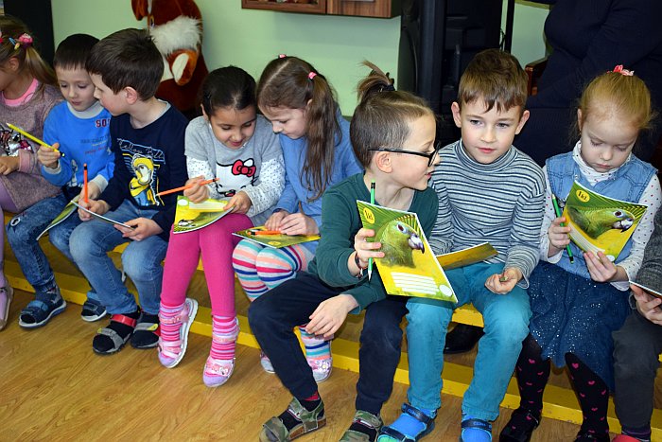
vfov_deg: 29.0
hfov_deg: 42.3
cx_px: 331
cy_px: 221
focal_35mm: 46
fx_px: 855
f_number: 4.5
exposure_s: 1/100
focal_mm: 31
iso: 800
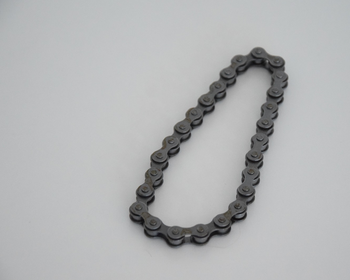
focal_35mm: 145
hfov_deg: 13.3
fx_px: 1498
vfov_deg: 10.7
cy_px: 139
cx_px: 202
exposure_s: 1/320
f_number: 5.6
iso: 6400
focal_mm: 85
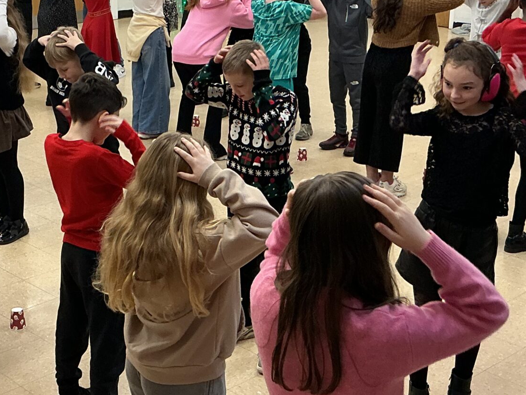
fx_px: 1018
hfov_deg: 28.8
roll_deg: -0.9
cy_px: 176
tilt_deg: -18.4
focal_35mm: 67
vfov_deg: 21.9
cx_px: 185
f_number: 1.8
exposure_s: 1/50
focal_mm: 3
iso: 64
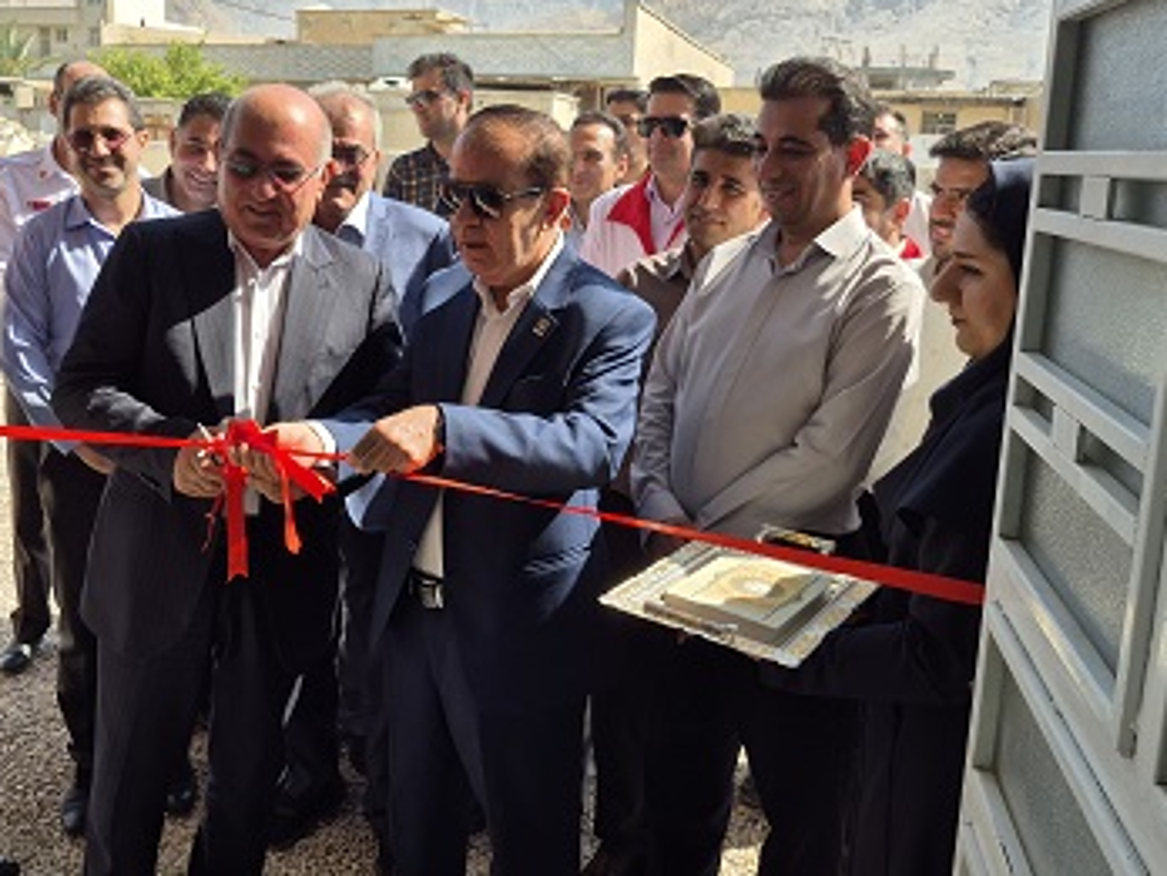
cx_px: 463
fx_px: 1113
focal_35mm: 33
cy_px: 357
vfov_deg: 42.8
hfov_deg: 54.9
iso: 25
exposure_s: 1/964
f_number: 1.8
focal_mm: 5.4
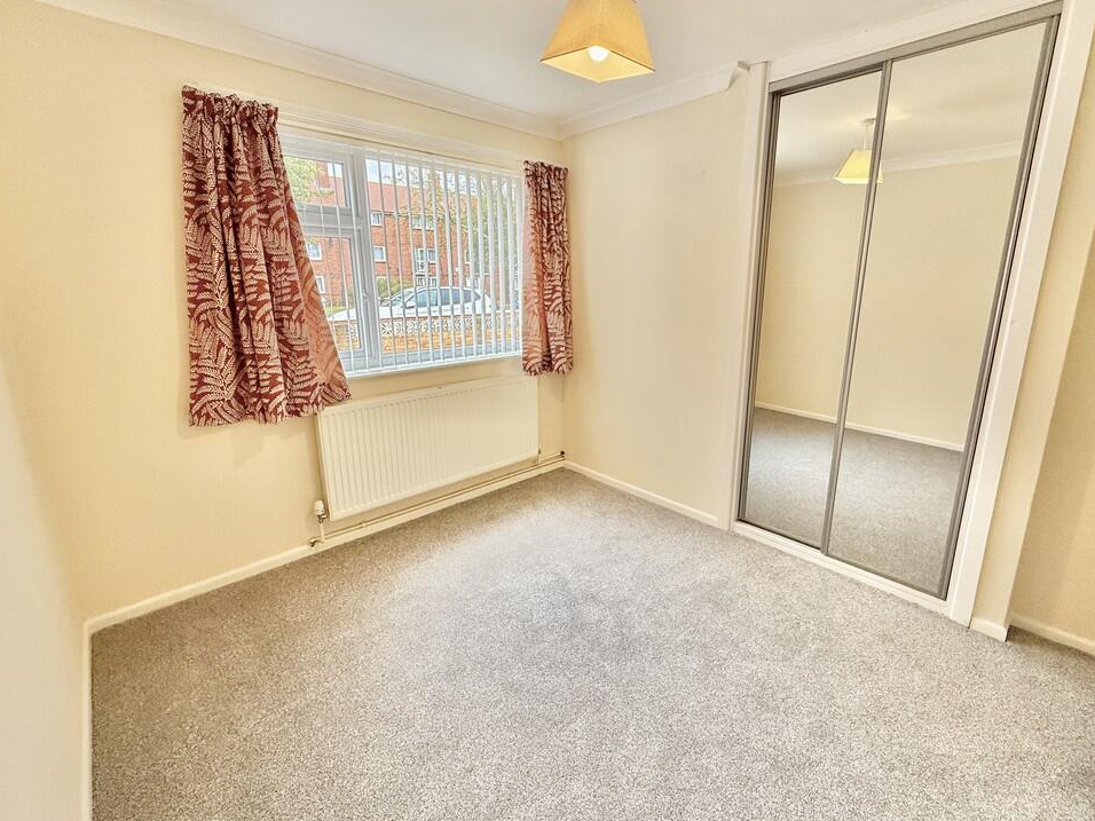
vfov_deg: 81.7
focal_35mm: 15
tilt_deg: -11.6
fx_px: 474
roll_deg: +1.5
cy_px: 389
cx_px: 573
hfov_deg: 98.1
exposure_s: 1/99
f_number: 2.2
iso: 125
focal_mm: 2.22
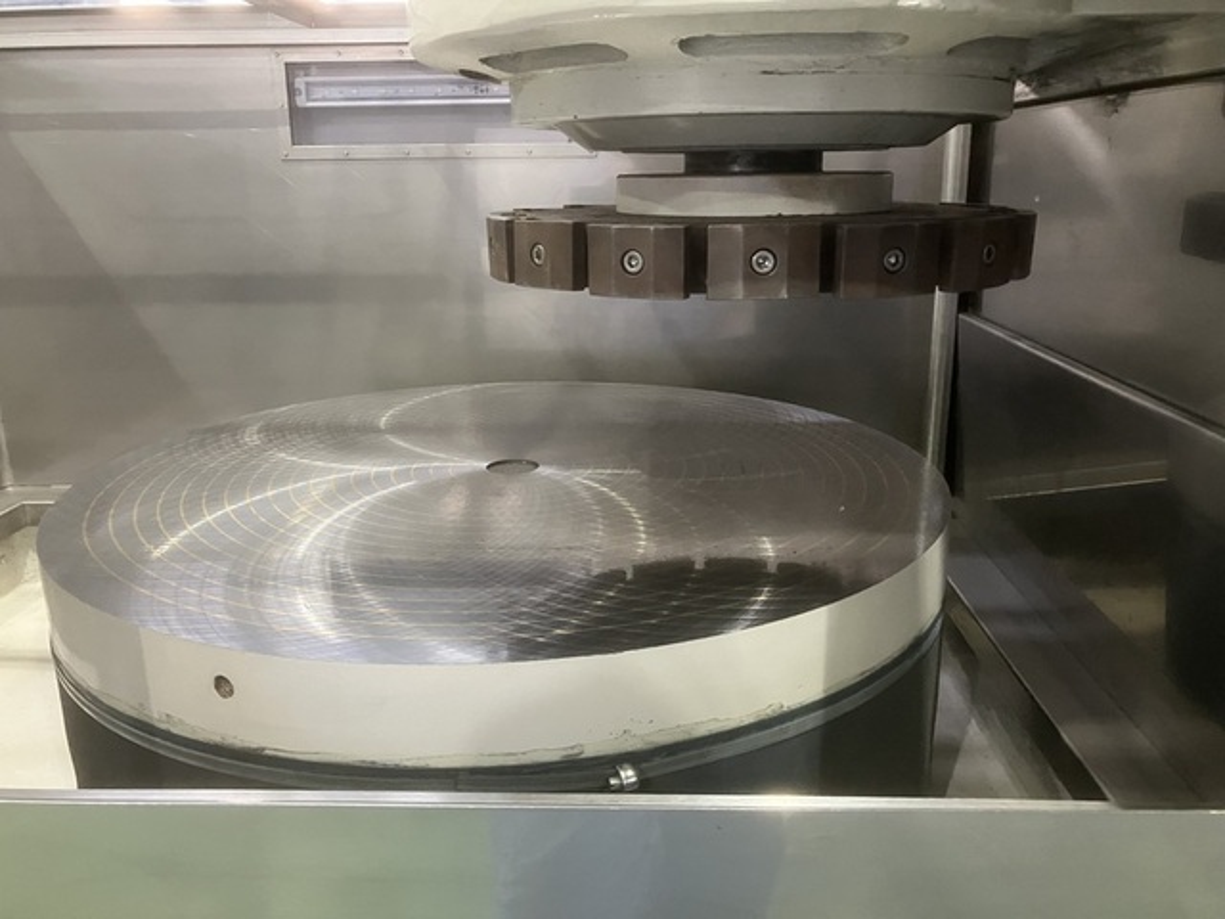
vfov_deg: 49.7
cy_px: 460
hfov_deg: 63.4
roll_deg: +0.4
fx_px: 991
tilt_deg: -15.2
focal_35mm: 28
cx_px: 612
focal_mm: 3.99
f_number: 1.8
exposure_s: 1/40
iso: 400
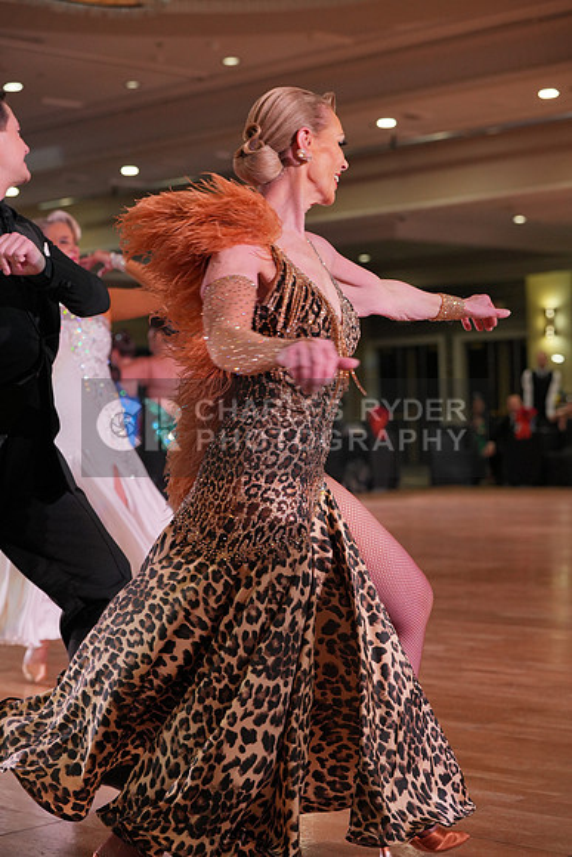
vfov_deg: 28.8
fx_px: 1667
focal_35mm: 70
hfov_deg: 19.5
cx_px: 286
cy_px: 428
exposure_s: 1/500
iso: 1600
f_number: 4
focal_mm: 70
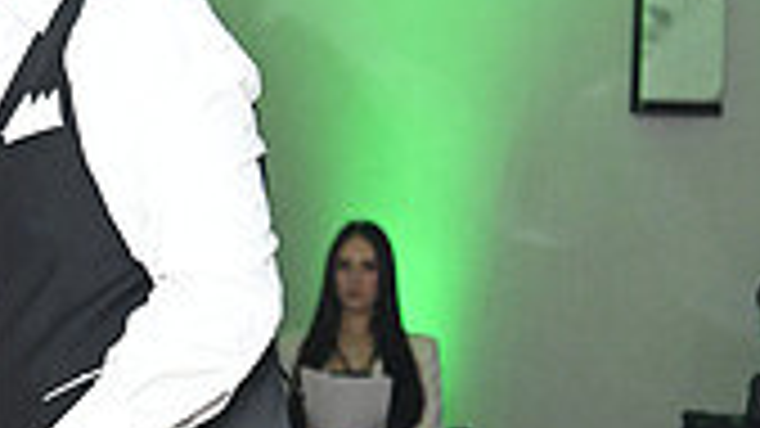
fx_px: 3325
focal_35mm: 165
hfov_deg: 12.8
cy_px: 604
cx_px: -83
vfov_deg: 7.3
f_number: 5
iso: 5000
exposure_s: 1/200
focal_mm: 46
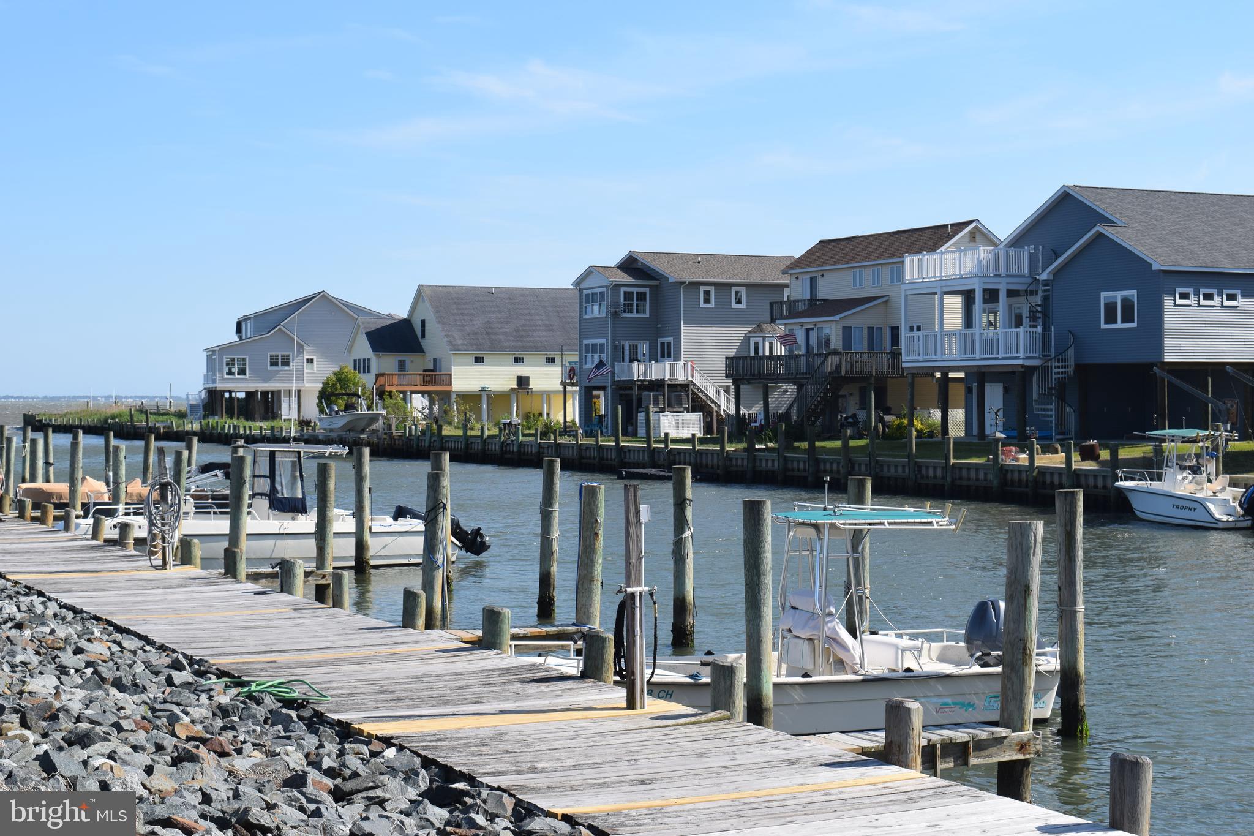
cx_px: 627
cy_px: 418
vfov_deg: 23.8
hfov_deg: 35.1
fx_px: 1985
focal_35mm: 57
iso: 200
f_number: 10
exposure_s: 1/400
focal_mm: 38
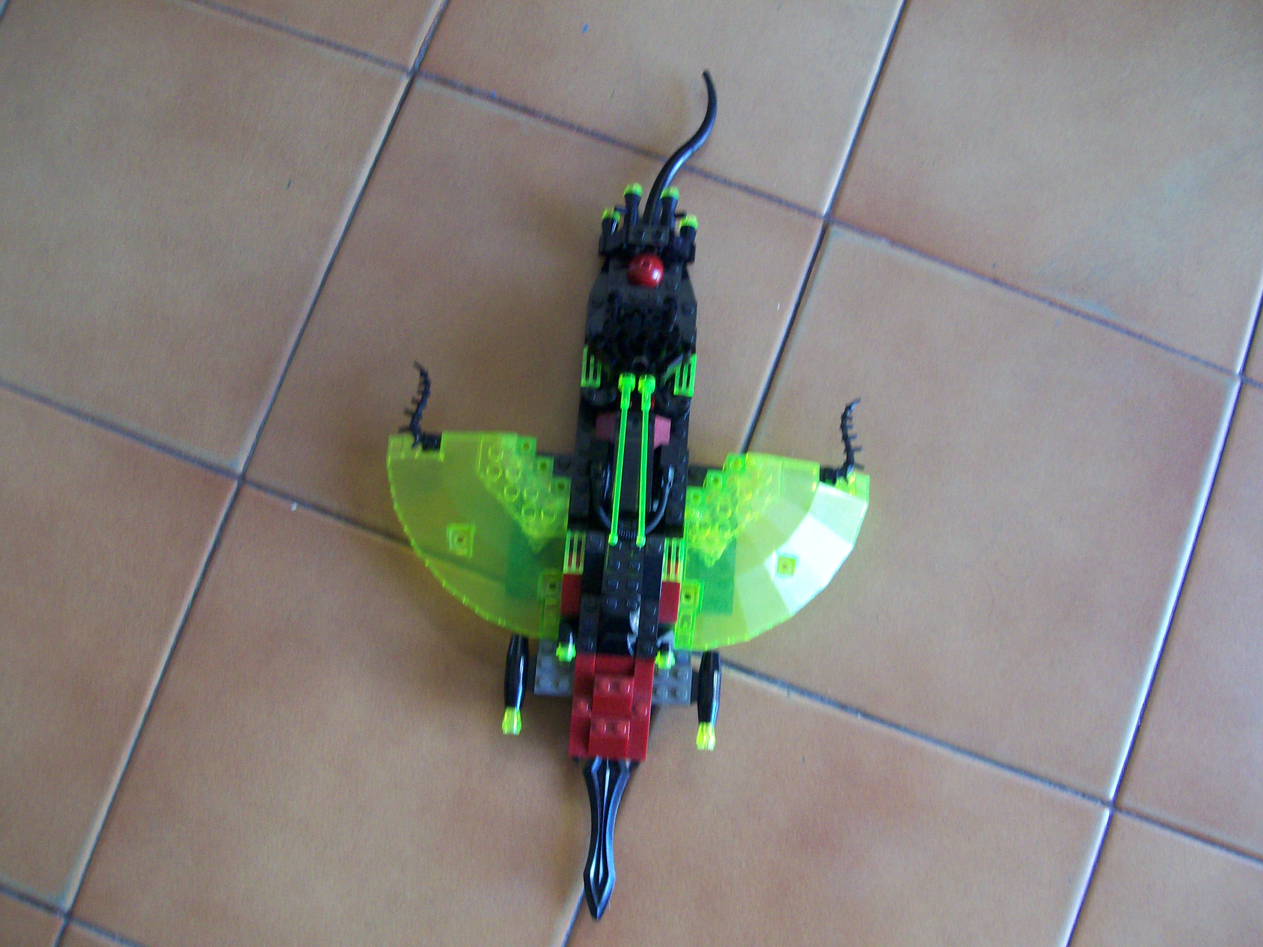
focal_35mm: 36
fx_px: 1313
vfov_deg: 39.7
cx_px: 632
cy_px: 474
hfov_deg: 51.4
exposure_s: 1/32
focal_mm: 6
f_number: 2.7
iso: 150
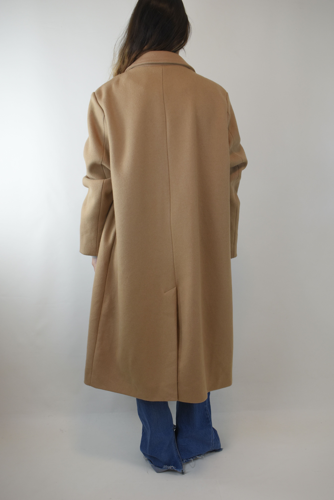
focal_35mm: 36
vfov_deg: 53.1
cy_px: 250
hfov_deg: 36.9
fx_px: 501
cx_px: 167
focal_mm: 24
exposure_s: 1/125
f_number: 5
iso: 400
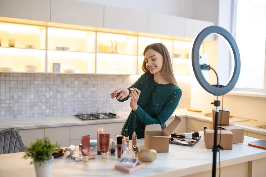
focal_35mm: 35
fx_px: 258
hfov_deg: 54.5
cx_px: 133
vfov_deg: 37.8
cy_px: 88
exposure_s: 1/250
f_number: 2.2
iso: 320
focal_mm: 35
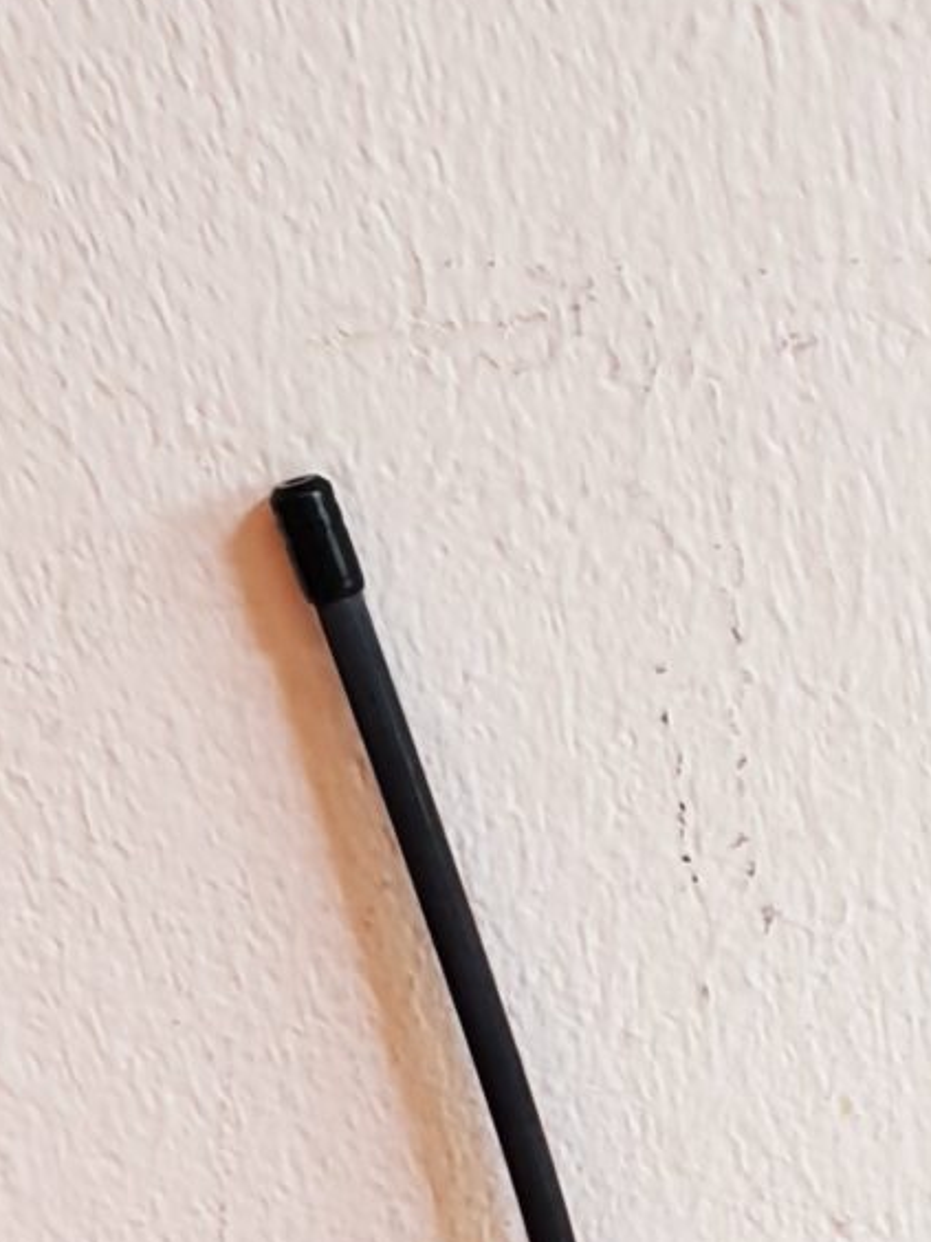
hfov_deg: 11.9
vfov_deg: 14.6
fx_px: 4231
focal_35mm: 118
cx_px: 1501
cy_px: 2259
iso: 64
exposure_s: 1/50
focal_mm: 4.3
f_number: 2.4
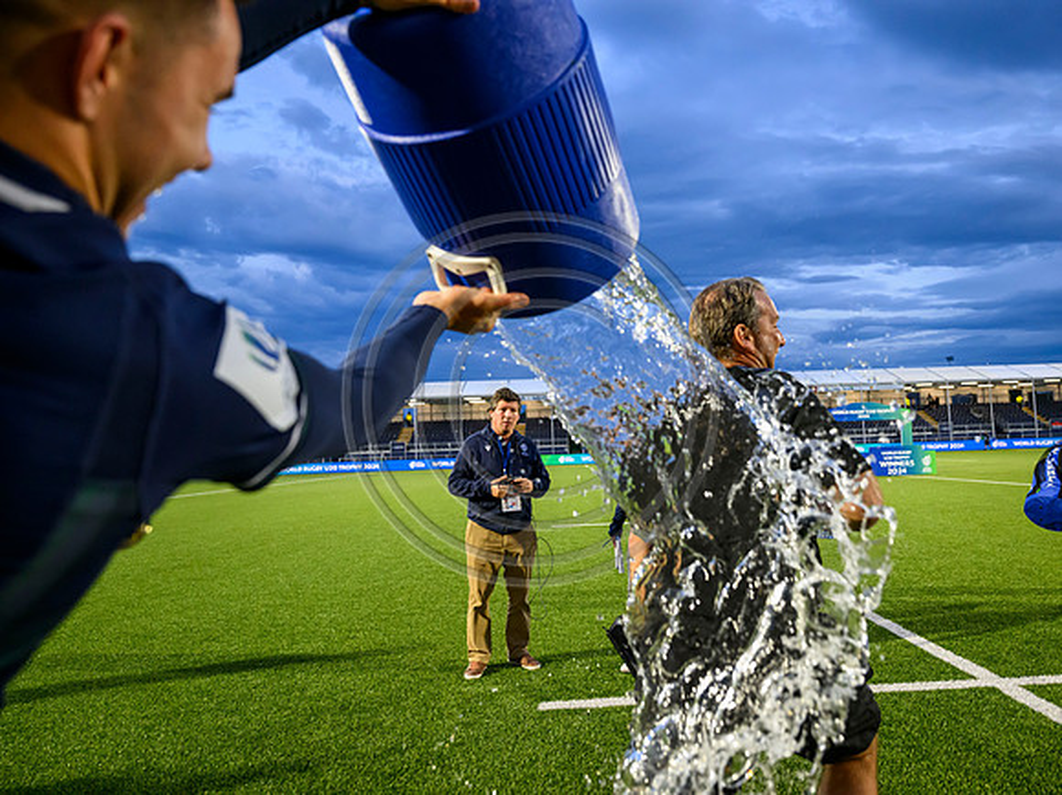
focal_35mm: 26
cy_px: 398
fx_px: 794
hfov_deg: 67.3
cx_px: 596
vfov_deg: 53.2
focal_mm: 24
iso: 3200
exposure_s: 1/800
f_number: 3.2
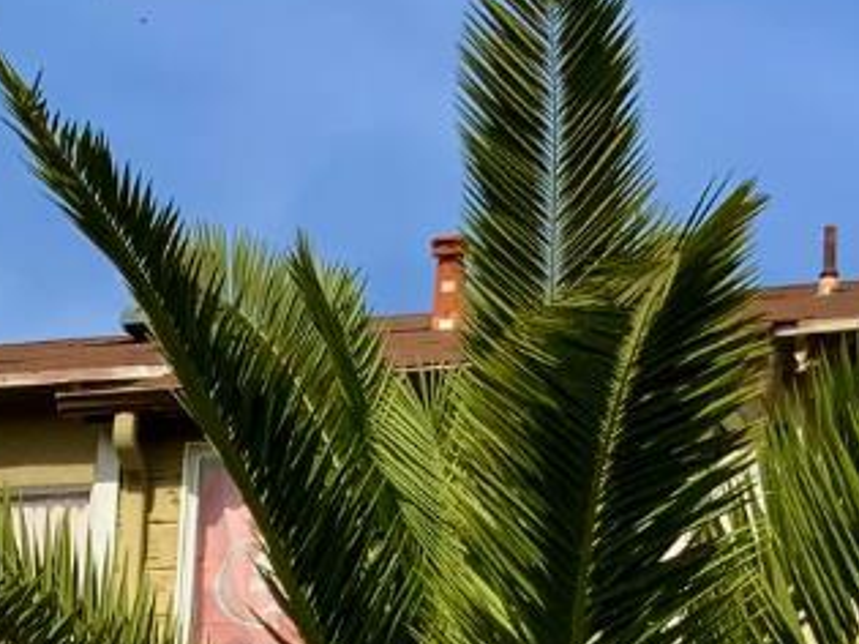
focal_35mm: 138
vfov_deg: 10.3
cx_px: 128
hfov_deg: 14.2
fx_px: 3423
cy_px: 1060
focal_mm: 3
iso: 16
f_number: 1.8
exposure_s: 1/1912
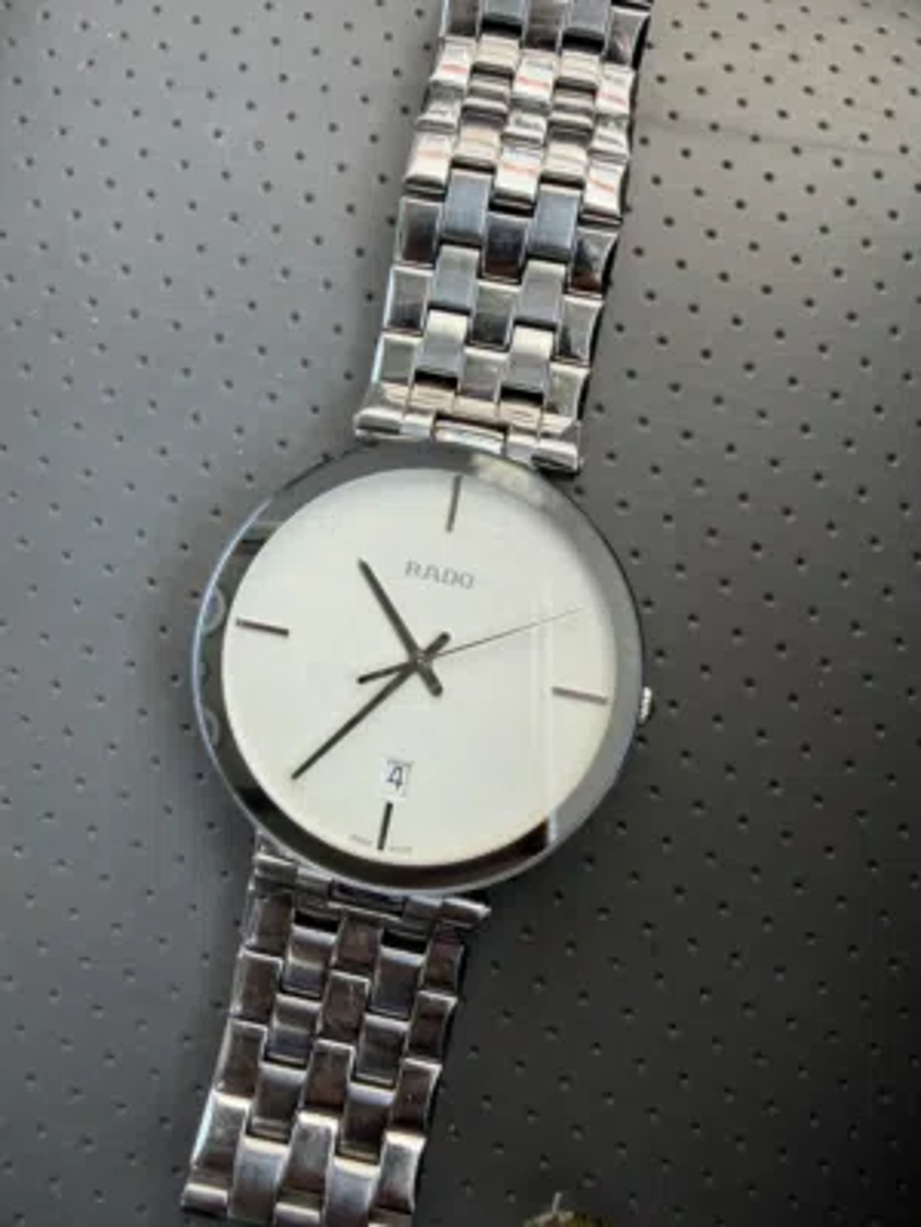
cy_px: 614
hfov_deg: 56.8
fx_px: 851
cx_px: 460
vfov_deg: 71.6
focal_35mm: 24
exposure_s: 1/121
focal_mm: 2.22
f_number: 2.2
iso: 64
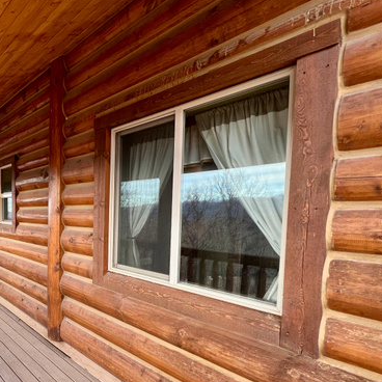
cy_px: 226
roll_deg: -0.7
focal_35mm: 20
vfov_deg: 74.1
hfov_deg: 66.3
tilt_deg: -3.1
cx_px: 64
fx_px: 250
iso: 125
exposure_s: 1/121
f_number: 1.8
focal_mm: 1.57
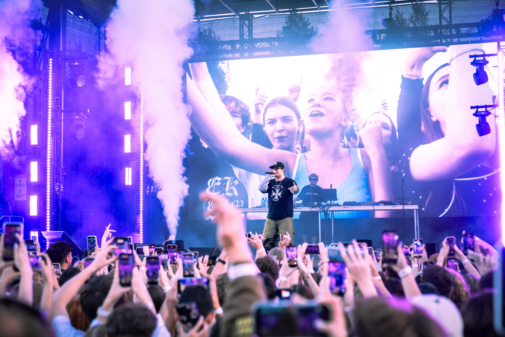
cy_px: 168
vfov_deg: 23.8
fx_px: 800
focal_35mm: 57
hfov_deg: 35.1
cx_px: 252
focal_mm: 57
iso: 800
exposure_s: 1/320
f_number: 2.8
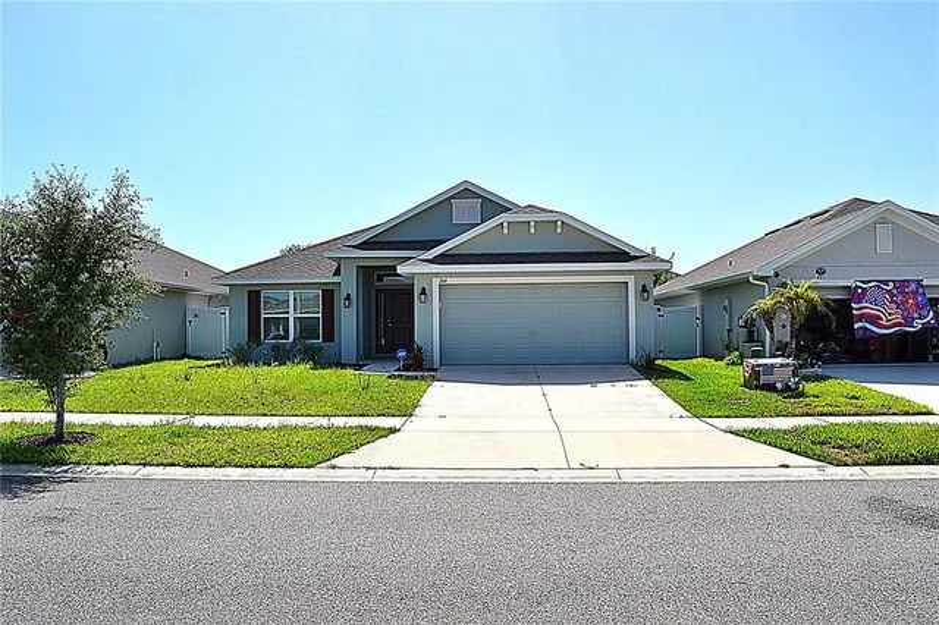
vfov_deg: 47.9
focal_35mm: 27
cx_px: 470
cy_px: 312
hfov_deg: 67.4
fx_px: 704
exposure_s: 1/160
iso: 200
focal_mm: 18
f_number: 16
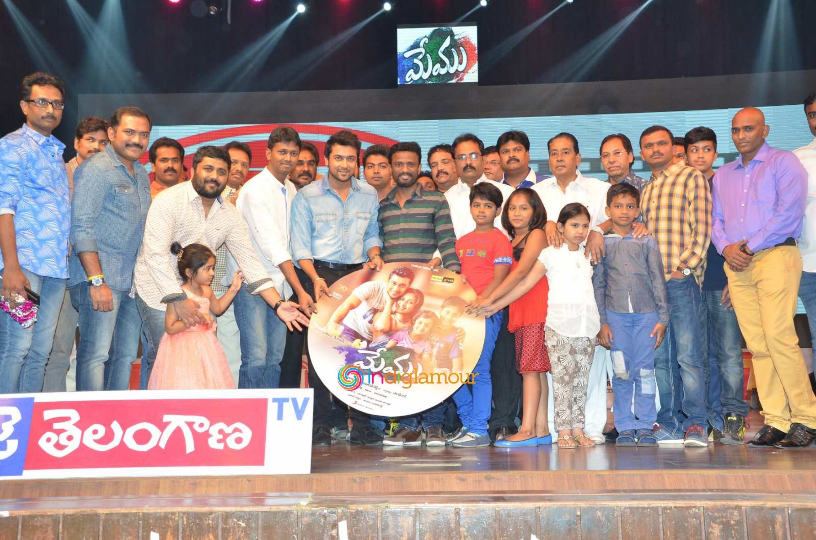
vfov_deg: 29.7
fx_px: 1018
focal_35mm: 45
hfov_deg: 43.7
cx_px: 408
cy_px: 270
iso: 1600
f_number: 7.1
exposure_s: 1/125
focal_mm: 30
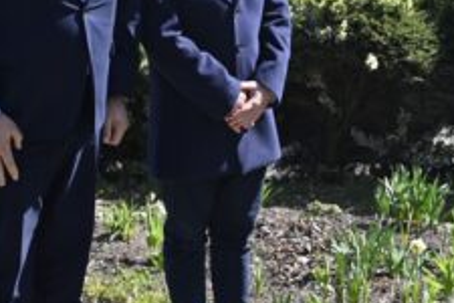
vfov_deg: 12.1
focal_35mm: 112
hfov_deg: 18.3
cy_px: -22
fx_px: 1412
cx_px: 216
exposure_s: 1/250
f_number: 5.6
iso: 100
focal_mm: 28
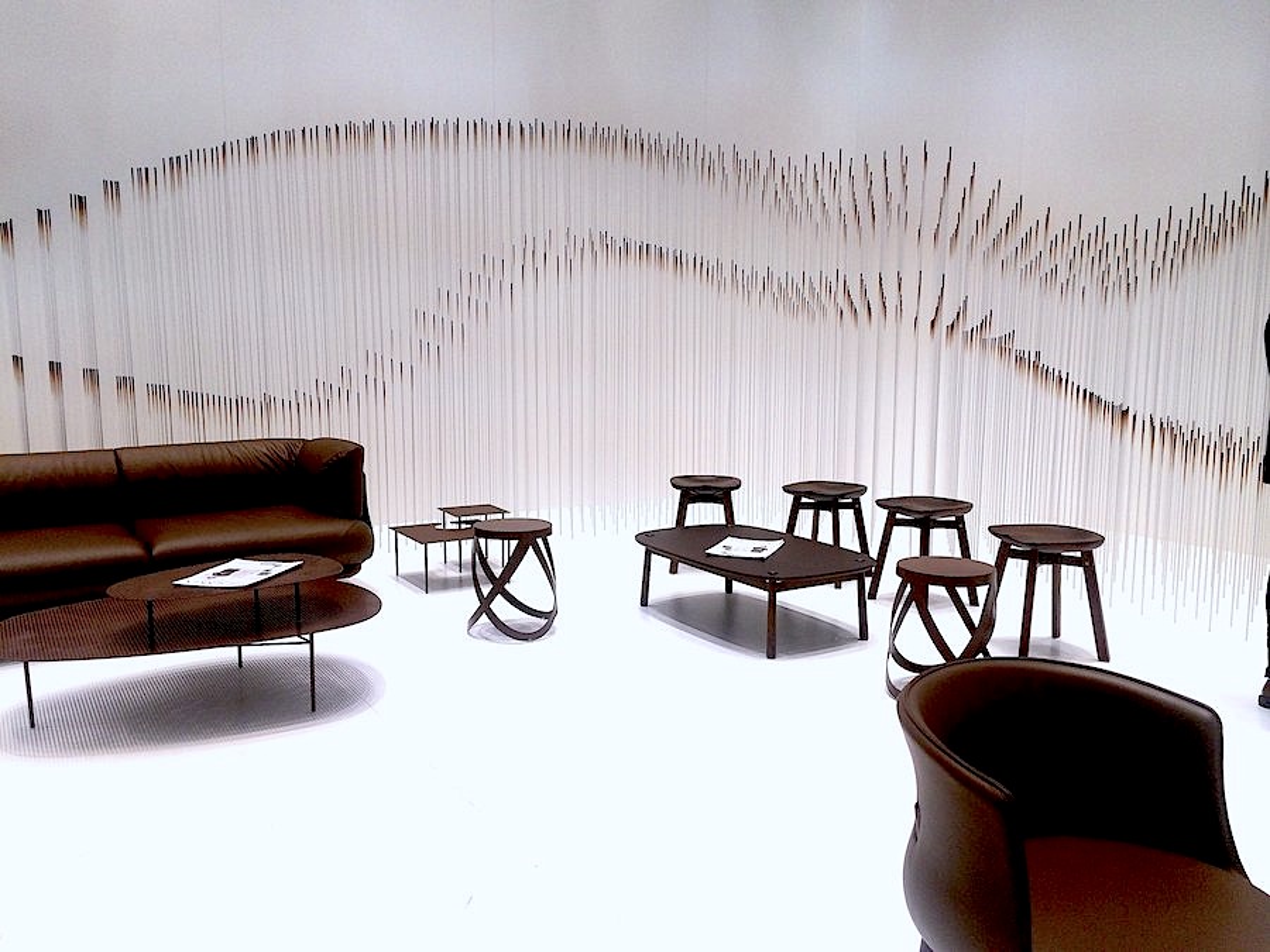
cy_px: 476
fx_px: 1101
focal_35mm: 30
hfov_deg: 60.0
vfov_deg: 46.8
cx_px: 635
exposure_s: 1/398
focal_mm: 4.12
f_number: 2.2
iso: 32
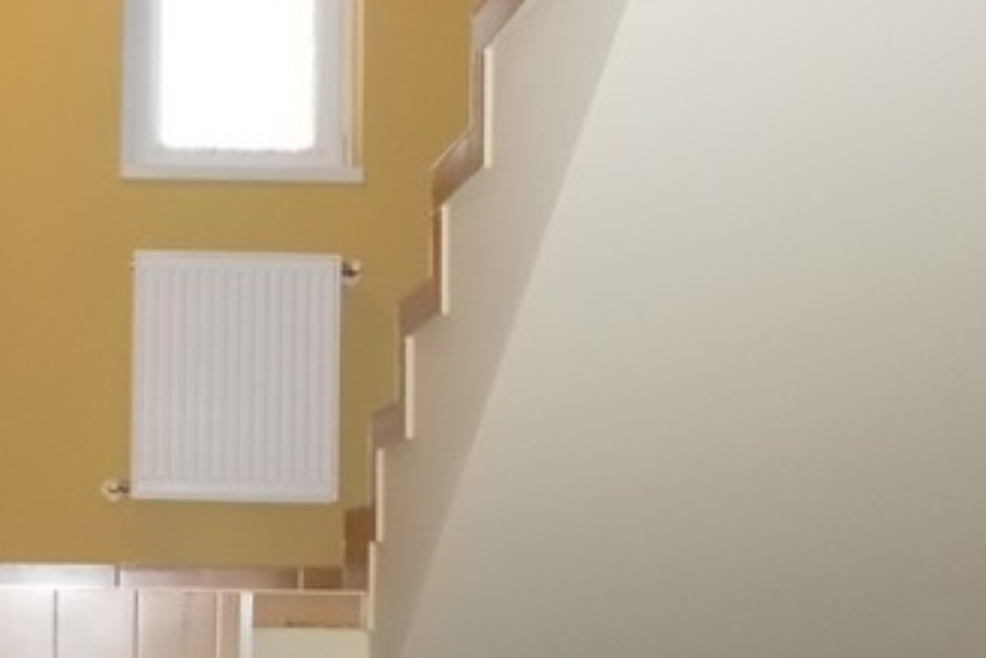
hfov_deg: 29.4
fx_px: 1808
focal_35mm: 66
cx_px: 126
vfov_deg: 20.3
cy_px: 577
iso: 360
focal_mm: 4.6
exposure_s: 1/25
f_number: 3.2
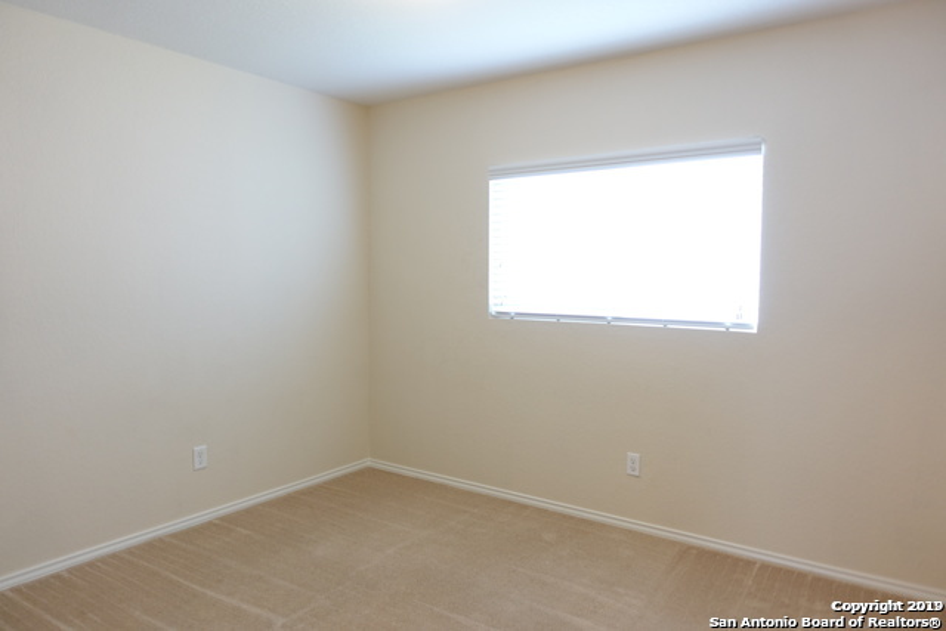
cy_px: 316
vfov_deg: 53.2
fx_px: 631
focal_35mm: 24
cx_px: 473
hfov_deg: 73.7
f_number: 1.8
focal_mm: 8.8
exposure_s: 1/30
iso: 125
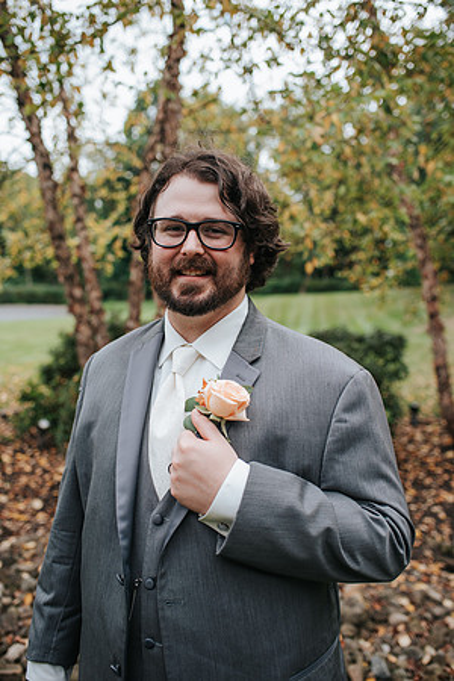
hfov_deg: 37.9
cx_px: 227
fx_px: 662
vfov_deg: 54.4
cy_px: 340
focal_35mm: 35
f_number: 2.8
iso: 125
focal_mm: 35
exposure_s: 1/640
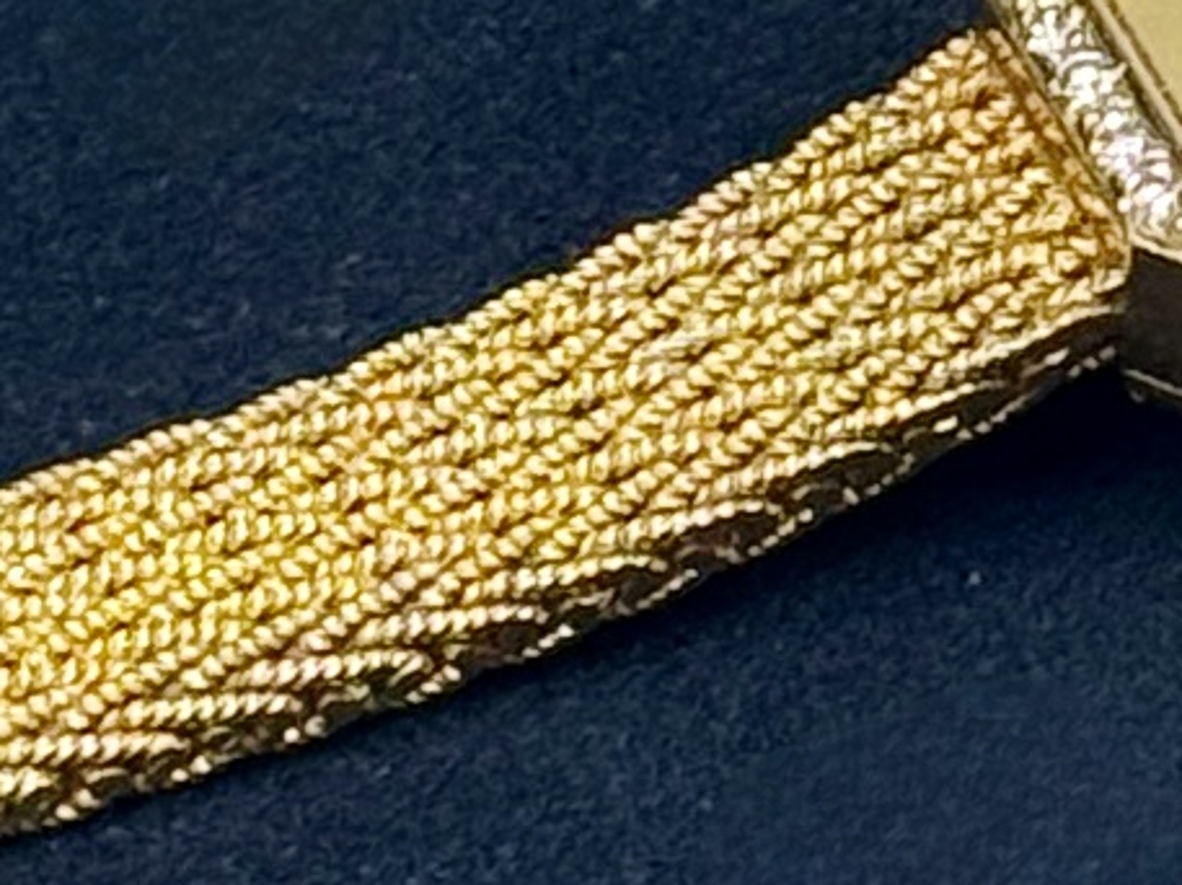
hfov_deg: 13.3
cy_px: 13
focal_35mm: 143
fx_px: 4879
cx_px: 1588
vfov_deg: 10.3
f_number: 1.78
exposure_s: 1/281
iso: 64
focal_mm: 6.76
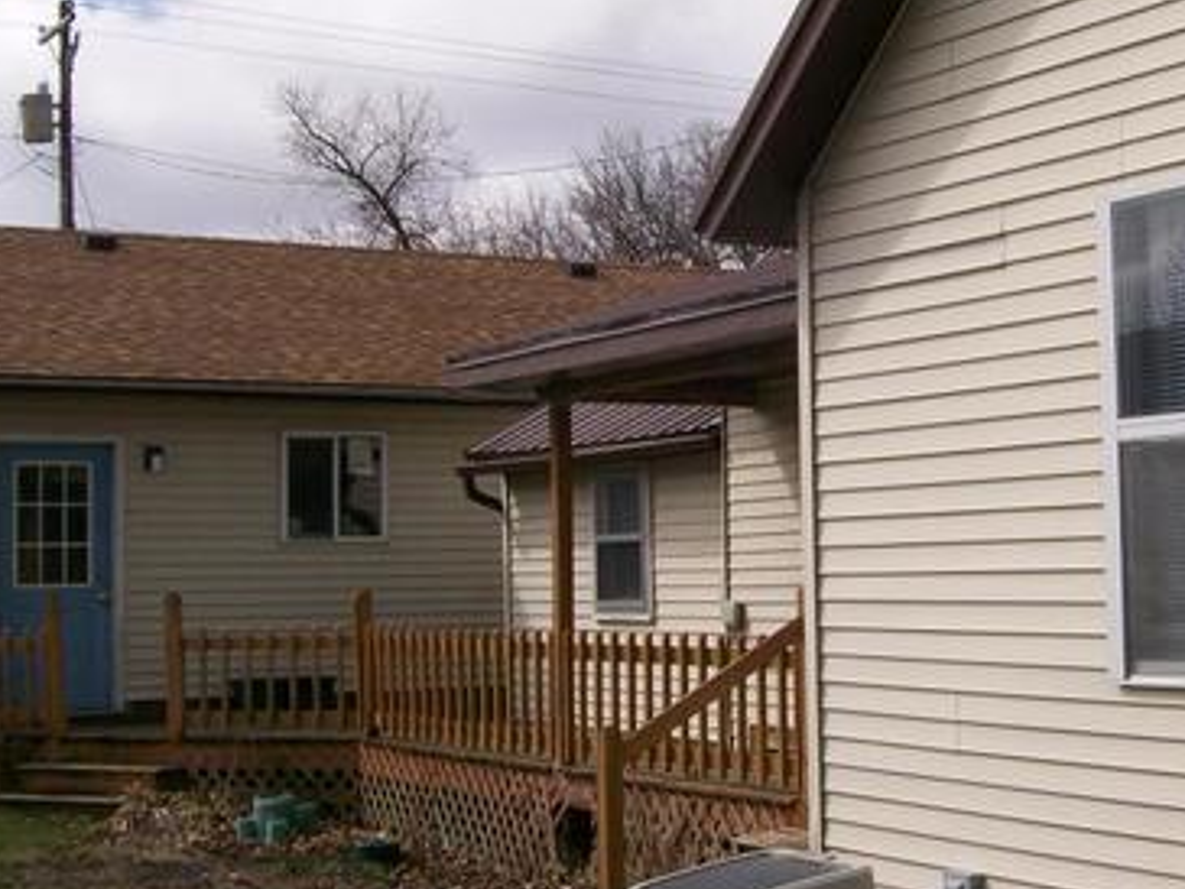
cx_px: 752
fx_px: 2157
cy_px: 380
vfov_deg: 23.3
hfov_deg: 30.6
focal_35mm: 63
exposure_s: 1/1110
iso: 80
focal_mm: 6
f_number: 4.8
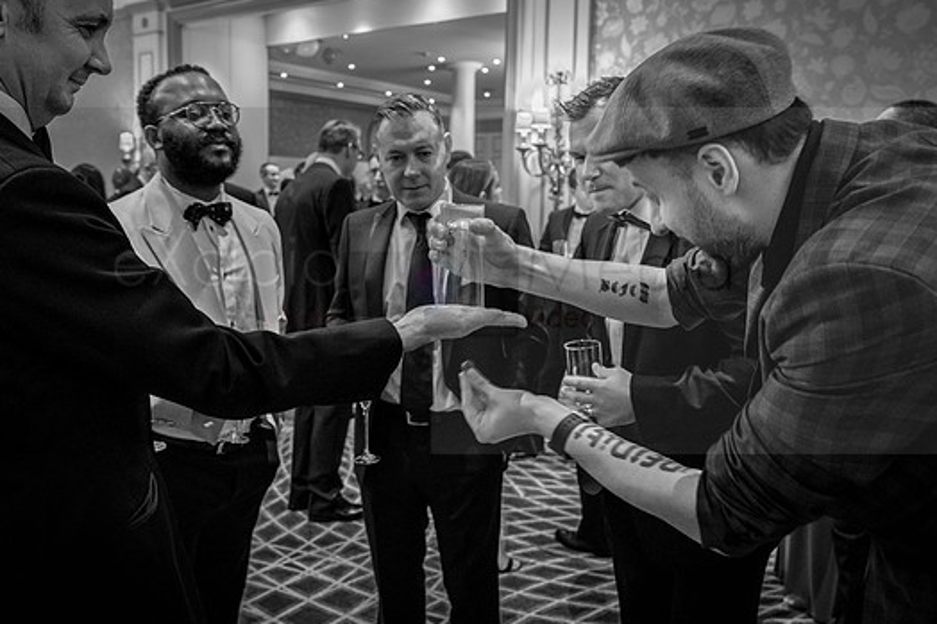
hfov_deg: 60.2
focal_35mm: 31
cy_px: 280
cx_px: 433
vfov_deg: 42.2
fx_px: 807
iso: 6400
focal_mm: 28
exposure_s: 1/30
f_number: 4.5
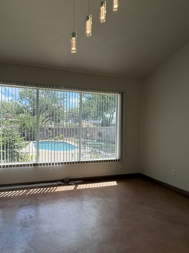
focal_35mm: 20
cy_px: 134
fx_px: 146
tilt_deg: -0.9
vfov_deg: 81.7
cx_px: 68
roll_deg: -0.5
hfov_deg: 64.7
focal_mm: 2.22
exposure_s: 1/679
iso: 64
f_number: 2.2
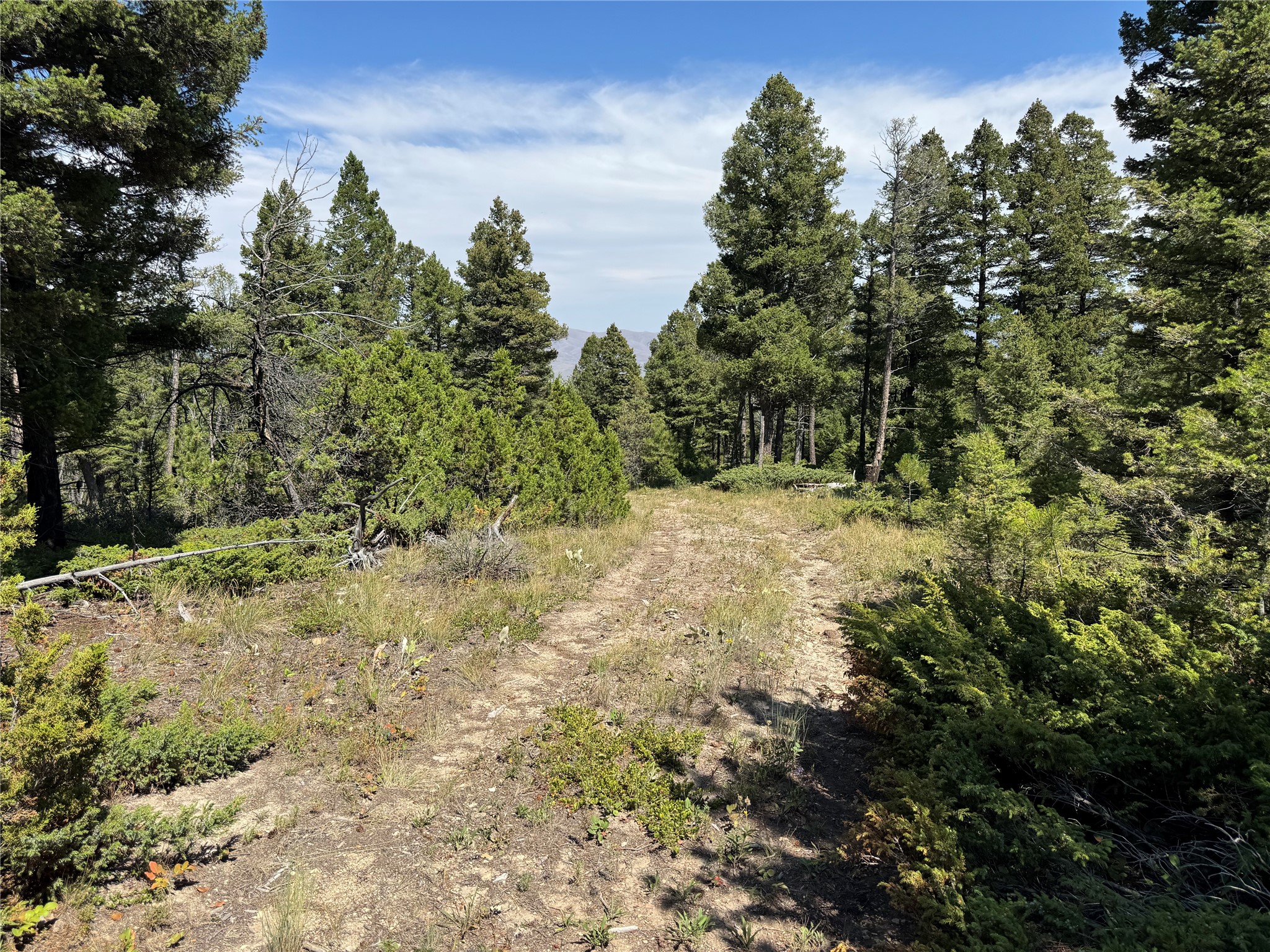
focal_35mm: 24
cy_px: 476
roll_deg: +2.5
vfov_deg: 56.8
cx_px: 635
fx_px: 881
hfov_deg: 71.6
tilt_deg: -9.4
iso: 80
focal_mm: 6.76
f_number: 1.78
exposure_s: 1/3597
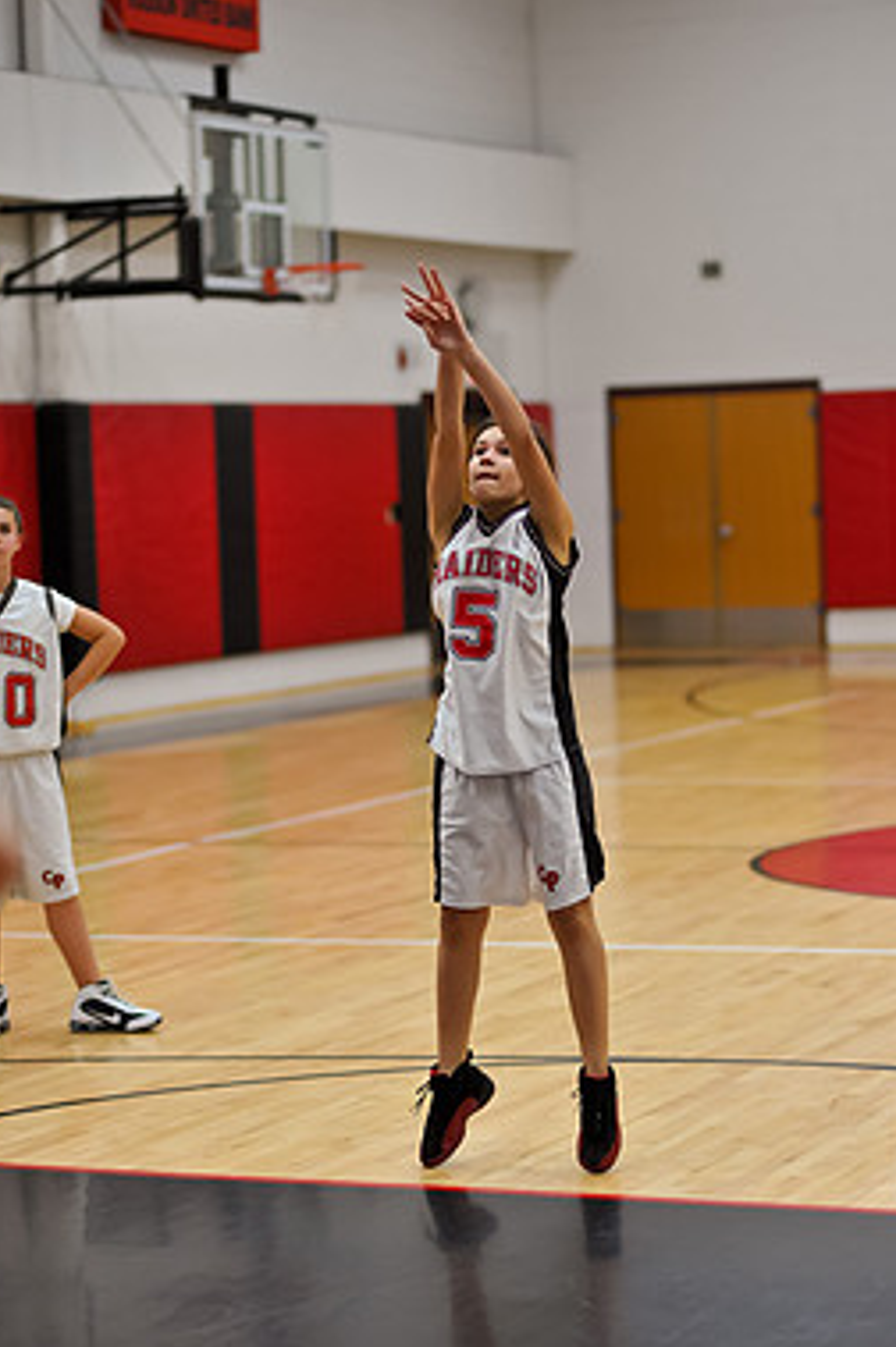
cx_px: 507
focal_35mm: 101
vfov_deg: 20.2
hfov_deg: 13.5
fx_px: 3777
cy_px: 761
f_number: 2
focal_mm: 85
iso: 1000
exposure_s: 1/500
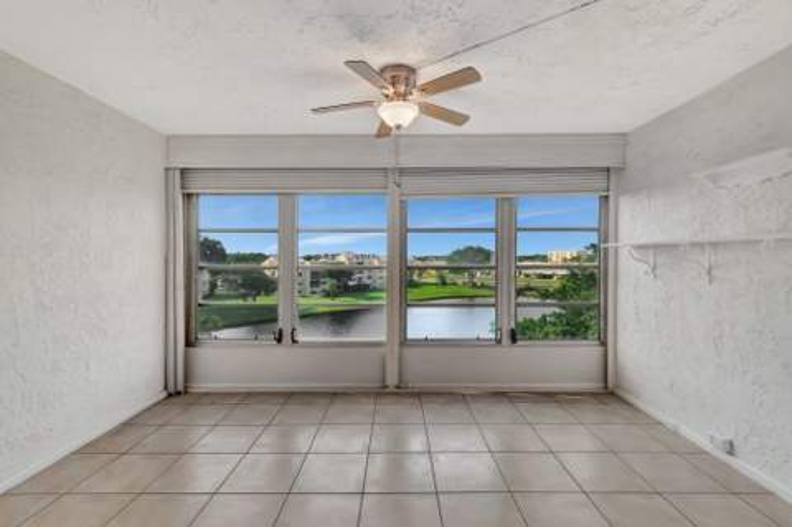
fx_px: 330
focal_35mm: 15
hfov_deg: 100.4
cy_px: 264
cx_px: 396
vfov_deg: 77.2
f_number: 8
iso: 1000
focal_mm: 10
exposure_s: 1/100
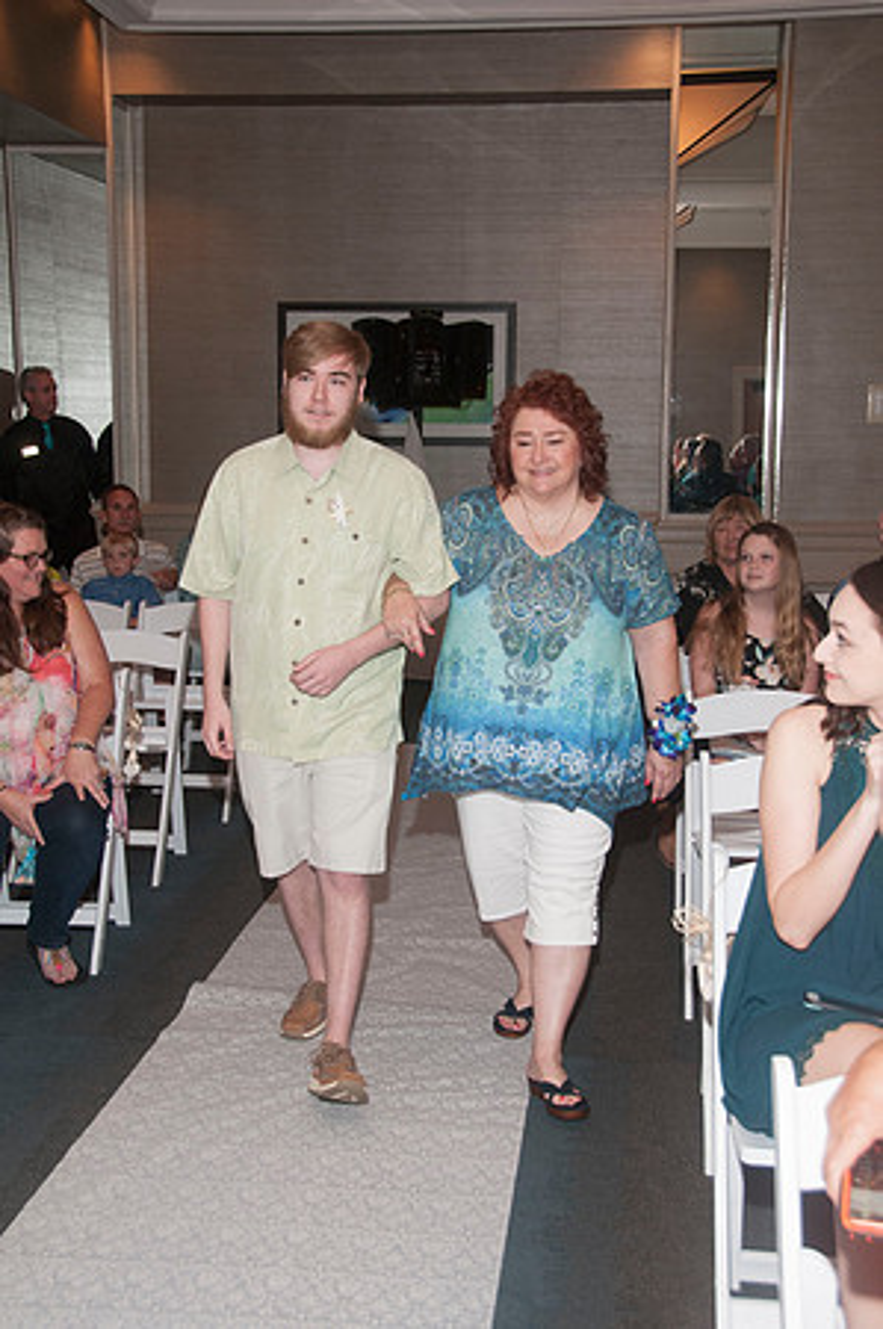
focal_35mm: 44
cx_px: 442
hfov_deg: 30.8
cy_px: 664
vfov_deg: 45.0
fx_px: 1604
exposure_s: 1/125
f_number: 5.6
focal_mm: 29
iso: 800
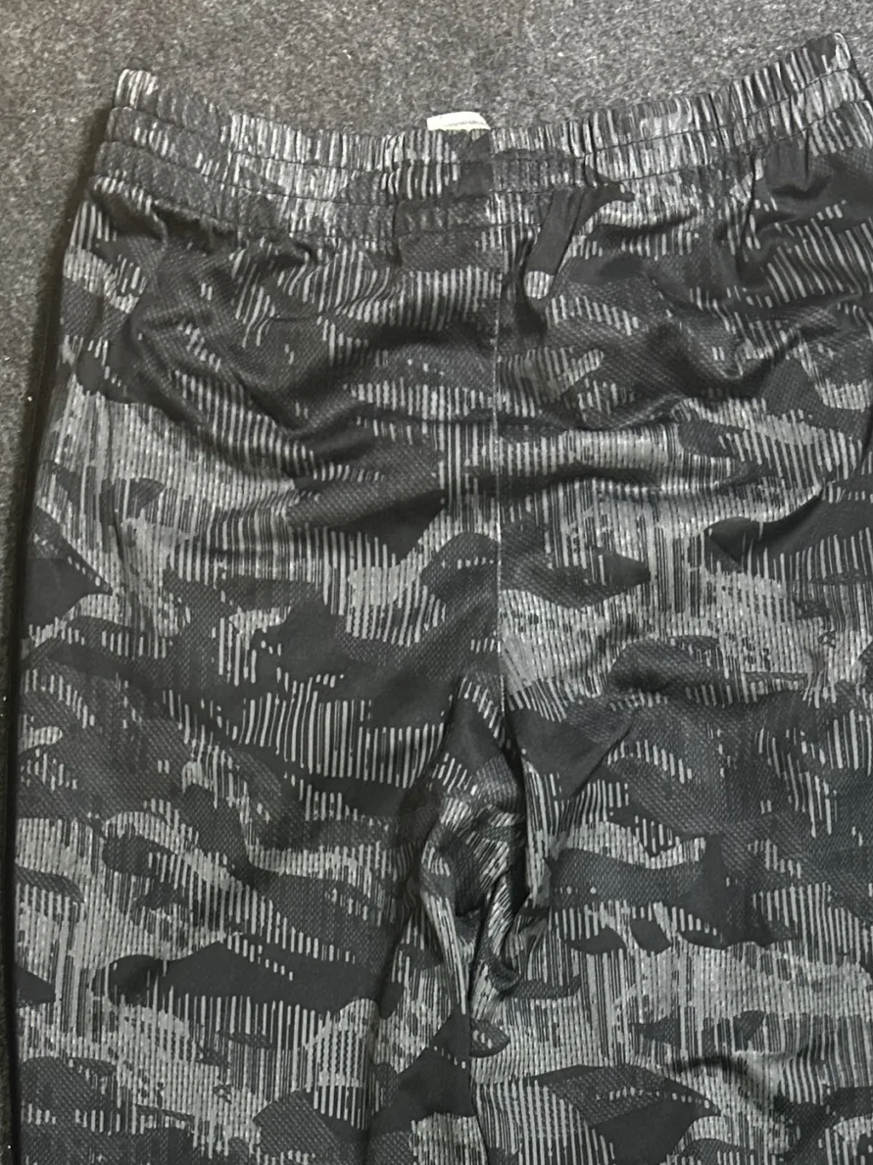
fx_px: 1884
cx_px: 546
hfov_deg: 26.0
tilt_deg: -62.8
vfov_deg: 31.5
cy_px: 1195
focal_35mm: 56
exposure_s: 1/50
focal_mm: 5.7
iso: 400
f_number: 1.5
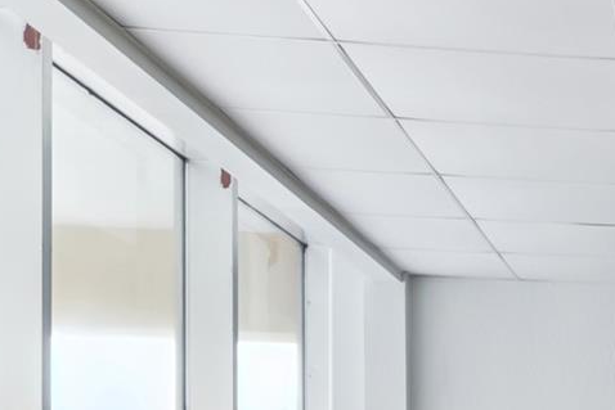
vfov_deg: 14.8
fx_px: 1487
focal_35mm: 87
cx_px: 1011
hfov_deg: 19.3
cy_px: 577
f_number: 9
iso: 800
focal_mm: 17.6
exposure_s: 1/10
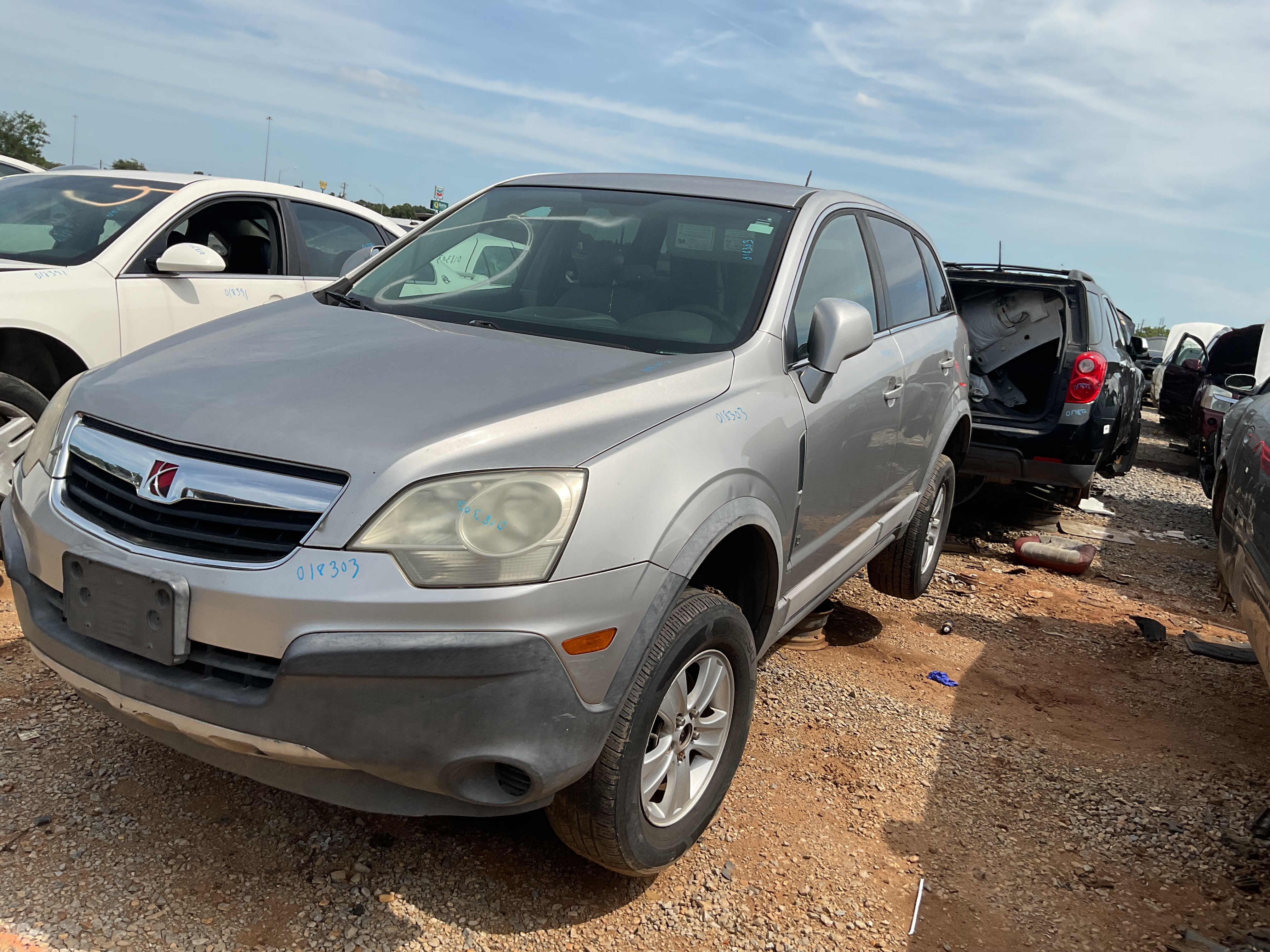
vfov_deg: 48.2
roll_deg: -8.2
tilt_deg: -10.1
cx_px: 635
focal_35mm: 29
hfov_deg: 61.7
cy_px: 476
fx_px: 1064
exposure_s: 1/2427
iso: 16
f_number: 1.8
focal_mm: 3
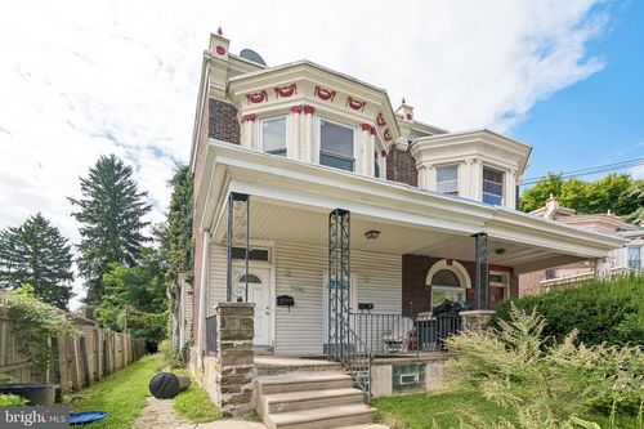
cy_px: 214
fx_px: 286
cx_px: 322
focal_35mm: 16
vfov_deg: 73.7
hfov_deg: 96.8
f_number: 4
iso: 200
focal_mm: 16
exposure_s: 1/640
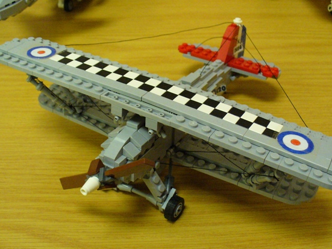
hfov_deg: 43.8
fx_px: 412
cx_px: 178
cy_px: 137
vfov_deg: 33.6
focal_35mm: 43
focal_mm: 6.1
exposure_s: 1/30
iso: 400
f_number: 2.8
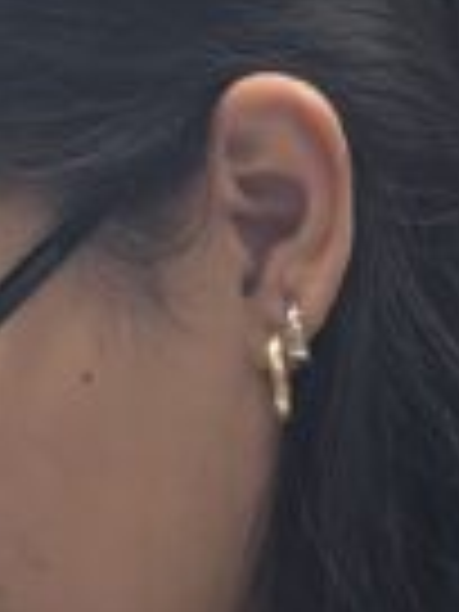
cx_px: -171
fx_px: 3571
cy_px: 1593
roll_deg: +2.2
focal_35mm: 202
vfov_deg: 8.7
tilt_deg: -6.3
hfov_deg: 7.3
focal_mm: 5.96
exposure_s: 1/120
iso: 125
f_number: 1.6
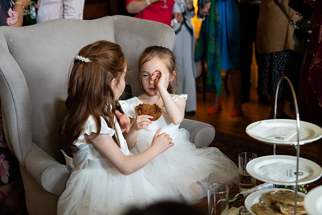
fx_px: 456
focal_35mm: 51
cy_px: 108
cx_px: 161
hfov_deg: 38.9
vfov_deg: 26.5
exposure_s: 1/160
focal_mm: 51
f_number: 2.8
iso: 1600
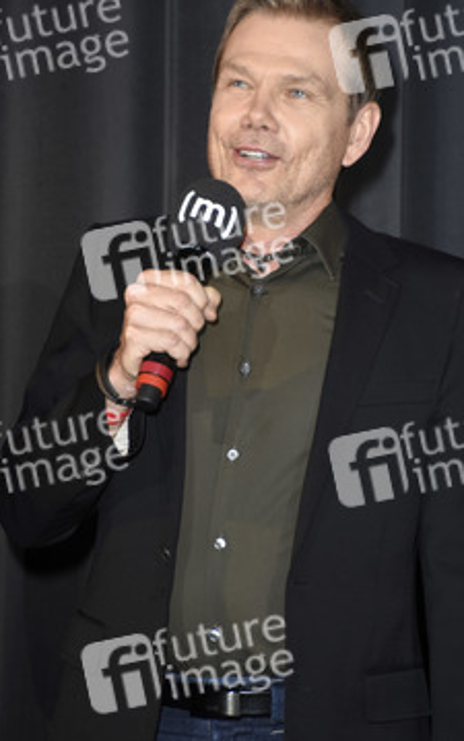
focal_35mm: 170
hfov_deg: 7.7
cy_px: 355
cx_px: 247
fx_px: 3433
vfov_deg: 12.3
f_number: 5.6
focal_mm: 100
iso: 640
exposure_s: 1/60
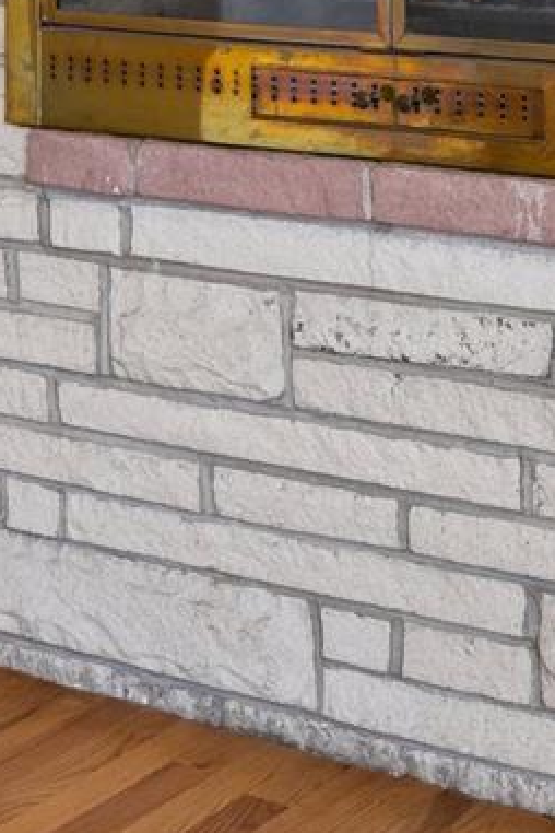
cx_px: 406
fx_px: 2474
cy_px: -365
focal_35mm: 107
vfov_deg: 17.4
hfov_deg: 12.8
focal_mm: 34
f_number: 9
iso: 400
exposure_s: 1/6
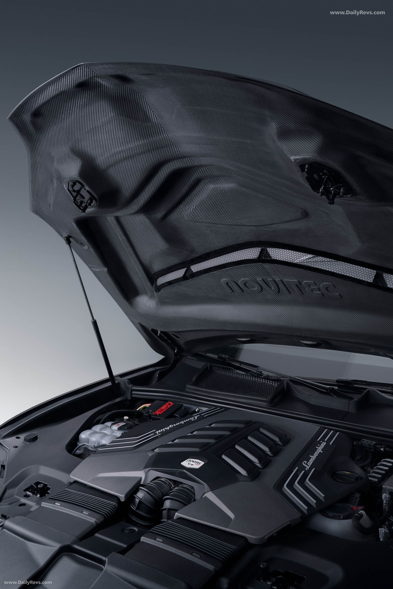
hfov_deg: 31.6
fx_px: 694
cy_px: 294
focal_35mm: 42
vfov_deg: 46.0
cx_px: 196
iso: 320
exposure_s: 1/3
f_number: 9
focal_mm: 42.4
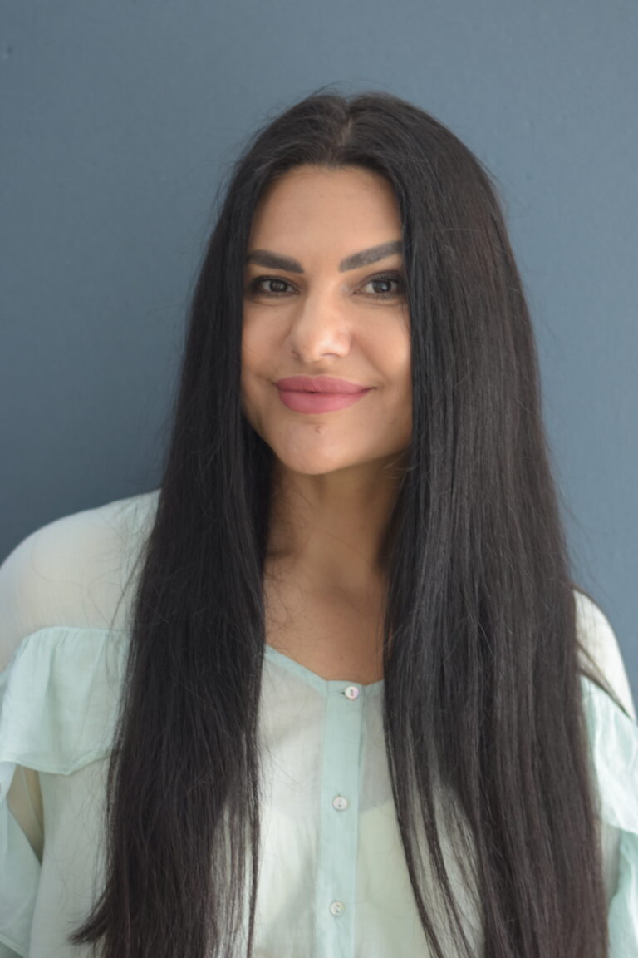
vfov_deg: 27.0
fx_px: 1994
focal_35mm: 75
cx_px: 319
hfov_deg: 18.2
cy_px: 479
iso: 400
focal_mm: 50
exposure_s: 1/80
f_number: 1.8
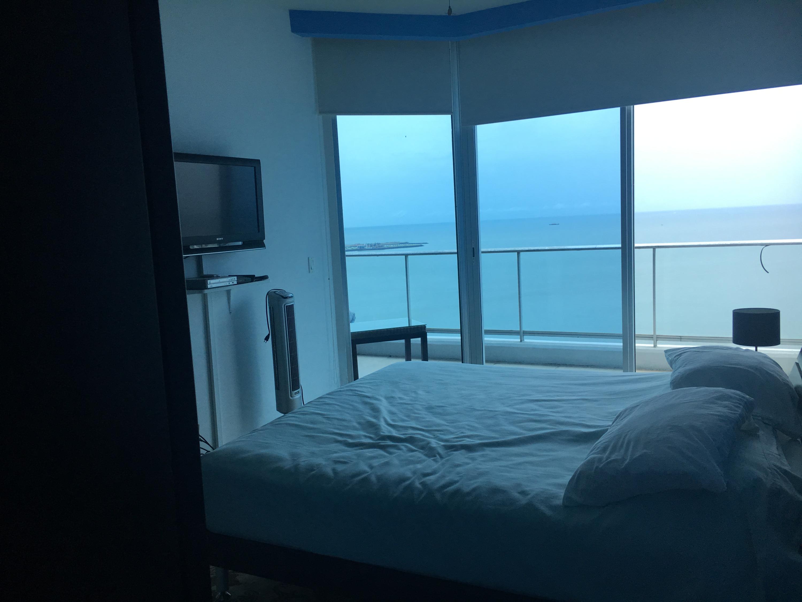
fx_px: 672
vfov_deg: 48.2
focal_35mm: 29
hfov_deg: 61.7
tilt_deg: -7.1
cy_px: 301
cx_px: 401
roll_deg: +2.5
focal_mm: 4.15
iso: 40
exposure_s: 1/120
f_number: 2.2
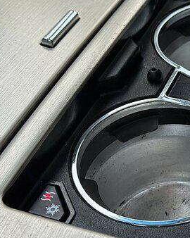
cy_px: 105
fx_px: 535
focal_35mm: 76
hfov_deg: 19.7
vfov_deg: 25.1
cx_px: 174
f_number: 1.78
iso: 100
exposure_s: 1/117
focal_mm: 6.76
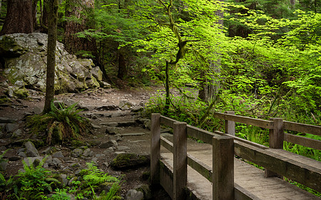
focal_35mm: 41
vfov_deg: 30.9
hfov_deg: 46.7
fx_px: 359
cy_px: 63
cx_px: 235
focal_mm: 27
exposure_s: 1/4
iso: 400
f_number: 11
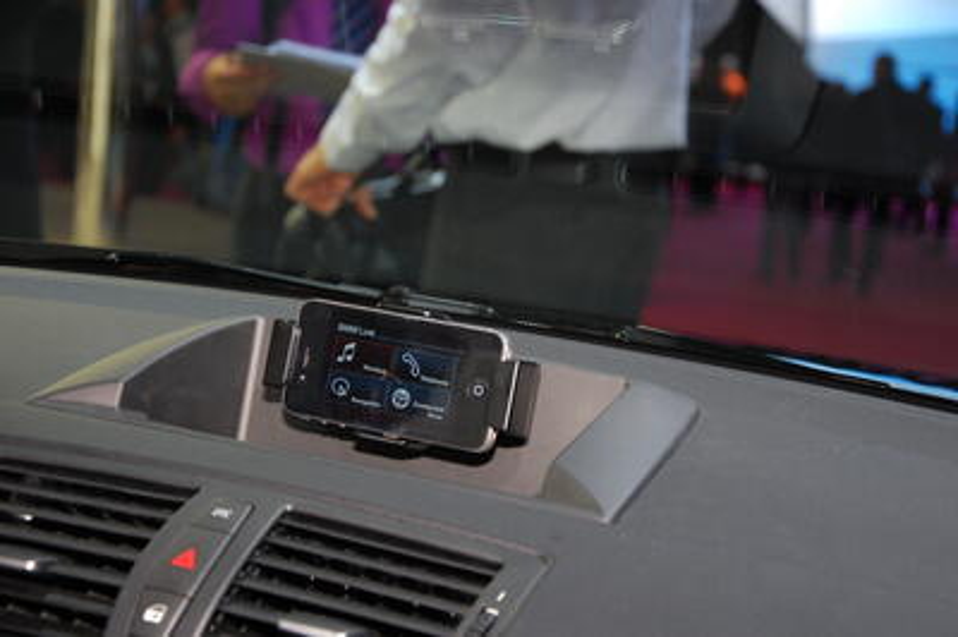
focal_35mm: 78
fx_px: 2074
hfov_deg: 26.0
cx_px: 479
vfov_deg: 17.5
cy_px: 318
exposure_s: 1/60
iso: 250
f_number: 5
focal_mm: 52
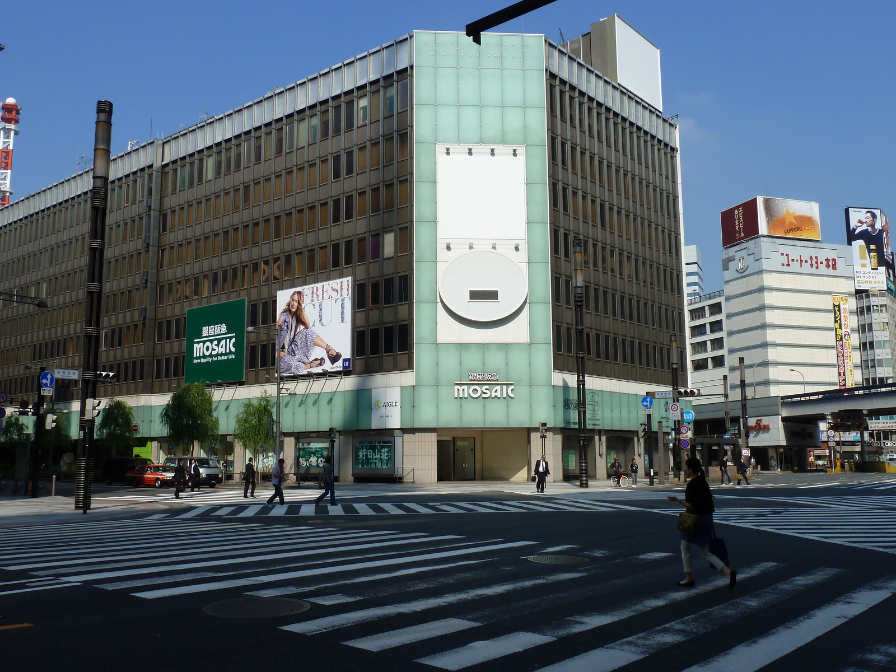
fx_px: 828
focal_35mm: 32
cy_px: 336
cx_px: 448
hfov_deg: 56.8
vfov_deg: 44.2
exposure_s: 1/400
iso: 80
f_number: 5.6
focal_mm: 5.3
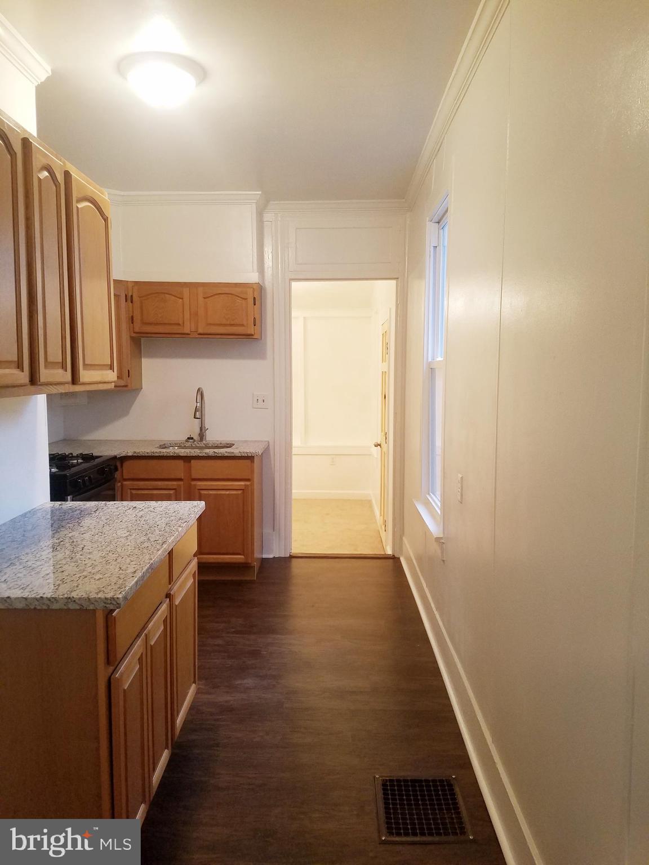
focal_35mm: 26
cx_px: 324
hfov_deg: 53.1
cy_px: 432
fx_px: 650
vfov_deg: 67.3
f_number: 1.7
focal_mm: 4.2
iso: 160
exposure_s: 1/30
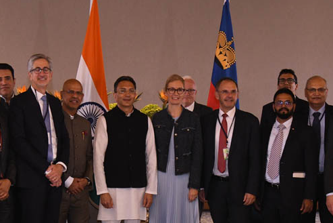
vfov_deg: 12.2
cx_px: 134
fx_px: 1036
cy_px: 176
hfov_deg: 18.2
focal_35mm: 112
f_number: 4.5
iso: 2500
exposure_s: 1/125
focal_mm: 46
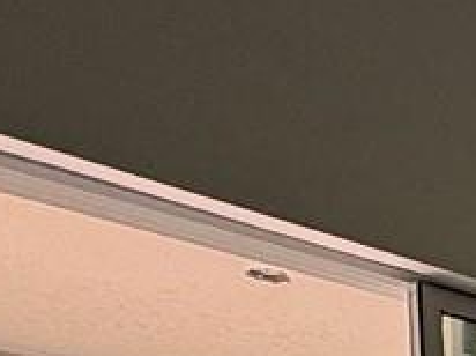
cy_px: 992
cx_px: 1007
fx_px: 1497
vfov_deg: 10.5
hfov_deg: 14.4
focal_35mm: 109
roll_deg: -0.6
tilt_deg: -7.7
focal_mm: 2.22
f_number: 2.2
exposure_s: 1/192
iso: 64
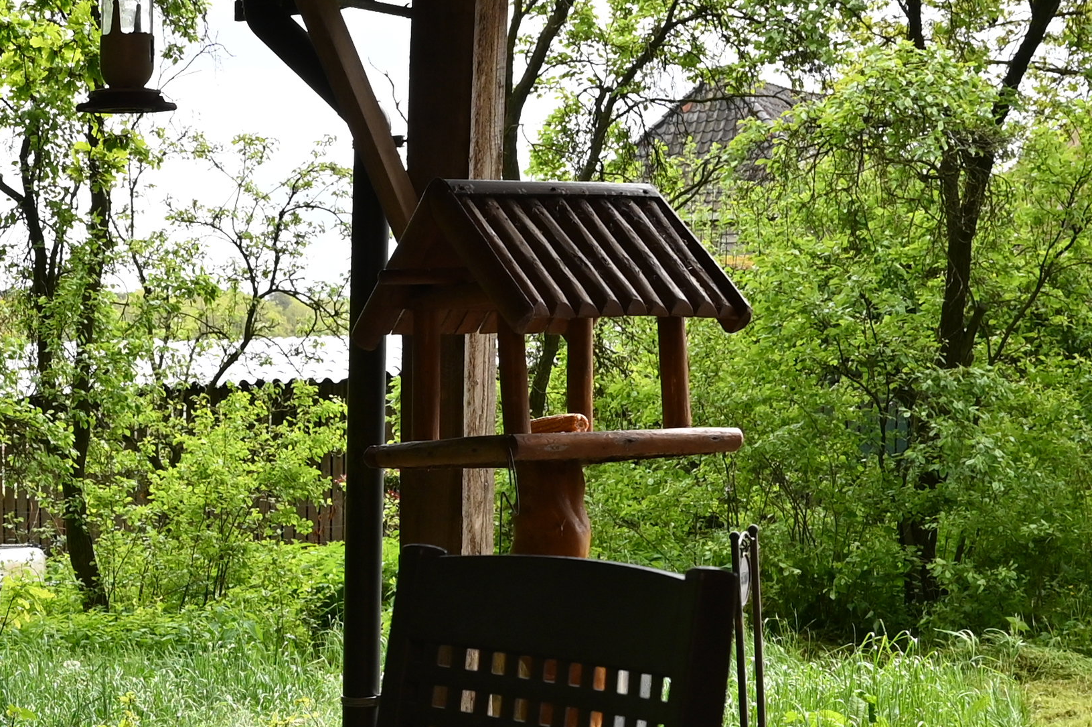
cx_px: -175
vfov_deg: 15.1
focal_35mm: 89
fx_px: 2698
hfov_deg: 21.4
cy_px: 685
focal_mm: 24
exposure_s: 1/125
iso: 200
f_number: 5.6
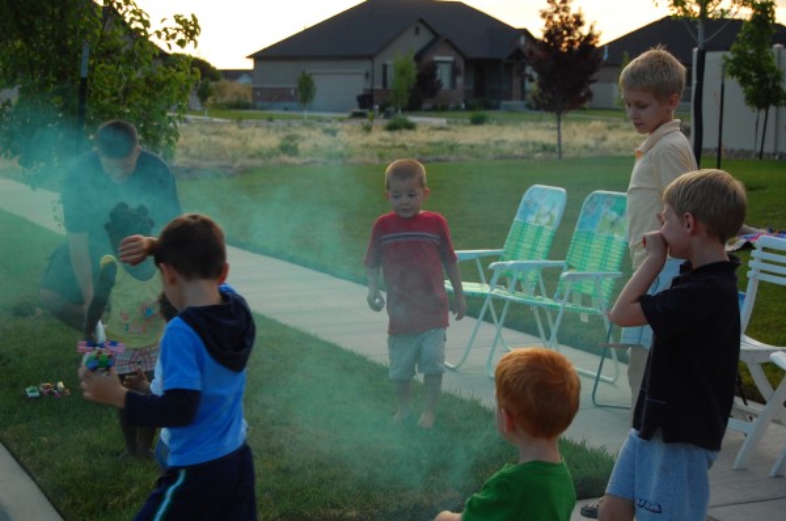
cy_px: 260
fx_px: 1504
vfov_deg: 19.7
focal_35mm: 69
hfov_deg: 29.3
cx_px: 393
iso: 200
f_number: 5.6
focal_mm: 46
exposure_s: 1/160
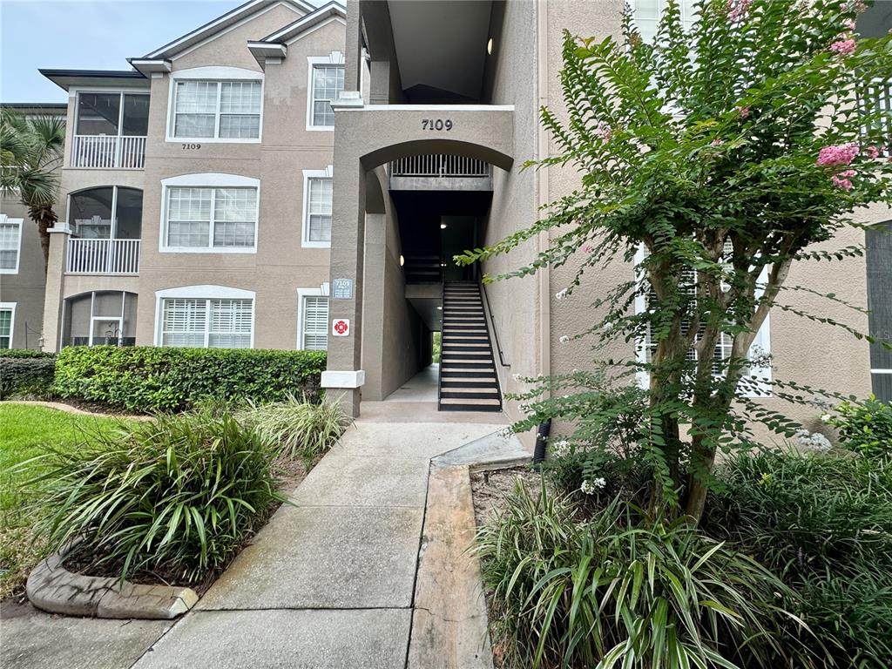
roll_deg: -0.9
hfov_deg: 102.1
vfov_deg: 85.7
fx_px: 361
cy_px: 334
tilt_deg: +2.6
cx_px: 446
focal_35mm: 14
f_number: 2.2
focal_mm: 2.22
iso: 40
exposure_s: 1/495
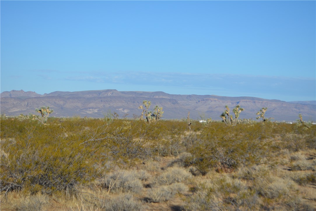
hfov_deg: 24.6
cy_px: 106
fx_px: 725
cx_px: 158
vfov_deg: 16.6
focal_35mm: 82
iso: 400
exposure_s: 1/1600
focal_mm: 55
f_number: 7.1
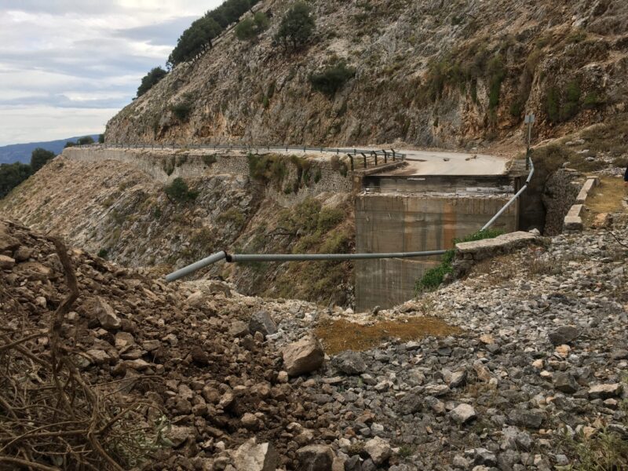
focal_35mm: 29
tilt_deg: -7.9
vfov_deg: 48.2
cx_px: 314
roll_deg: +2.4
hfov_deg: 61.7
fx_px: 526
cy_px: 236
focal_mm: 4.15
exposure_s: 1/478
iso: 25
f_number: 2.2
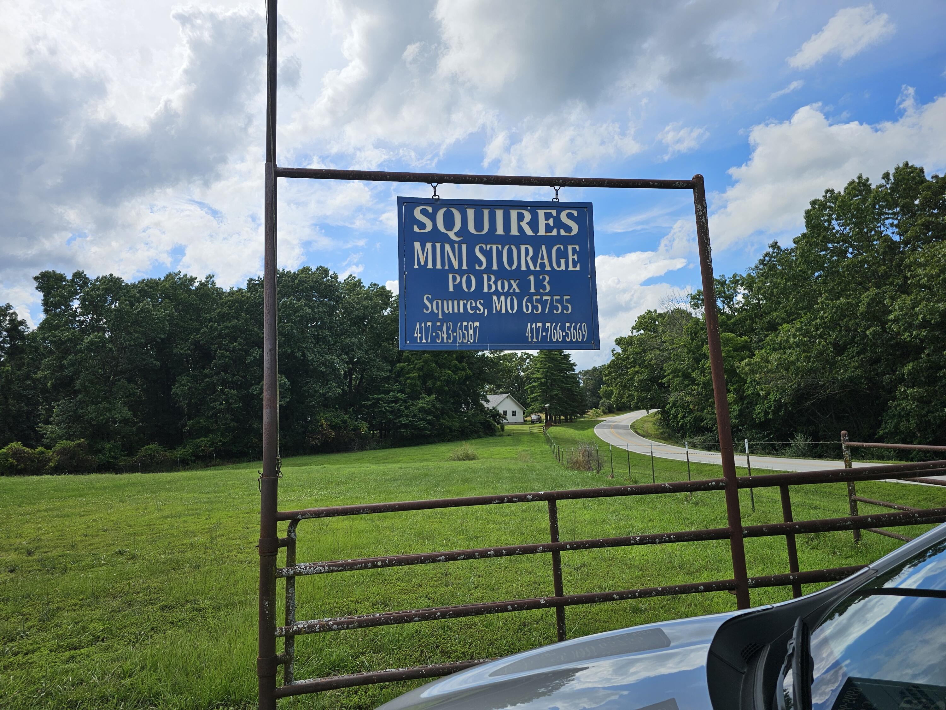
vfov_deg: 58.9
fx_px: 629
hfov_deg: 73.9
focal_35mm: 23
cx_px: 473
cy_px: 355
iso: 10
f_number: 1.7
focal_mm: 6.3
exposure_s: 1/1235
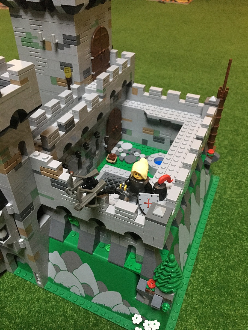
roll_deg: +0.5
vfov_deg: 61.6
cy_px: 165
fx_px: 277
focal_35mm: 29
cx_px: 124
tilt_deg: -37.8
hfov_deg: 48.2
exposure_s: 1/17
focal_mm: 4.15
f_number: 2.2
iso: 320
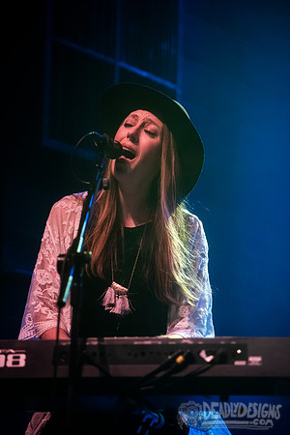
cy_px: 218
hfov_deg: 9.5
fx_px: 1752
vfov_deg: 14.2
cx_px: 145
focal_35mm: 145
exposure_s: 1/160
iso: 2500
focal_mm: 145
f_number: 3.2
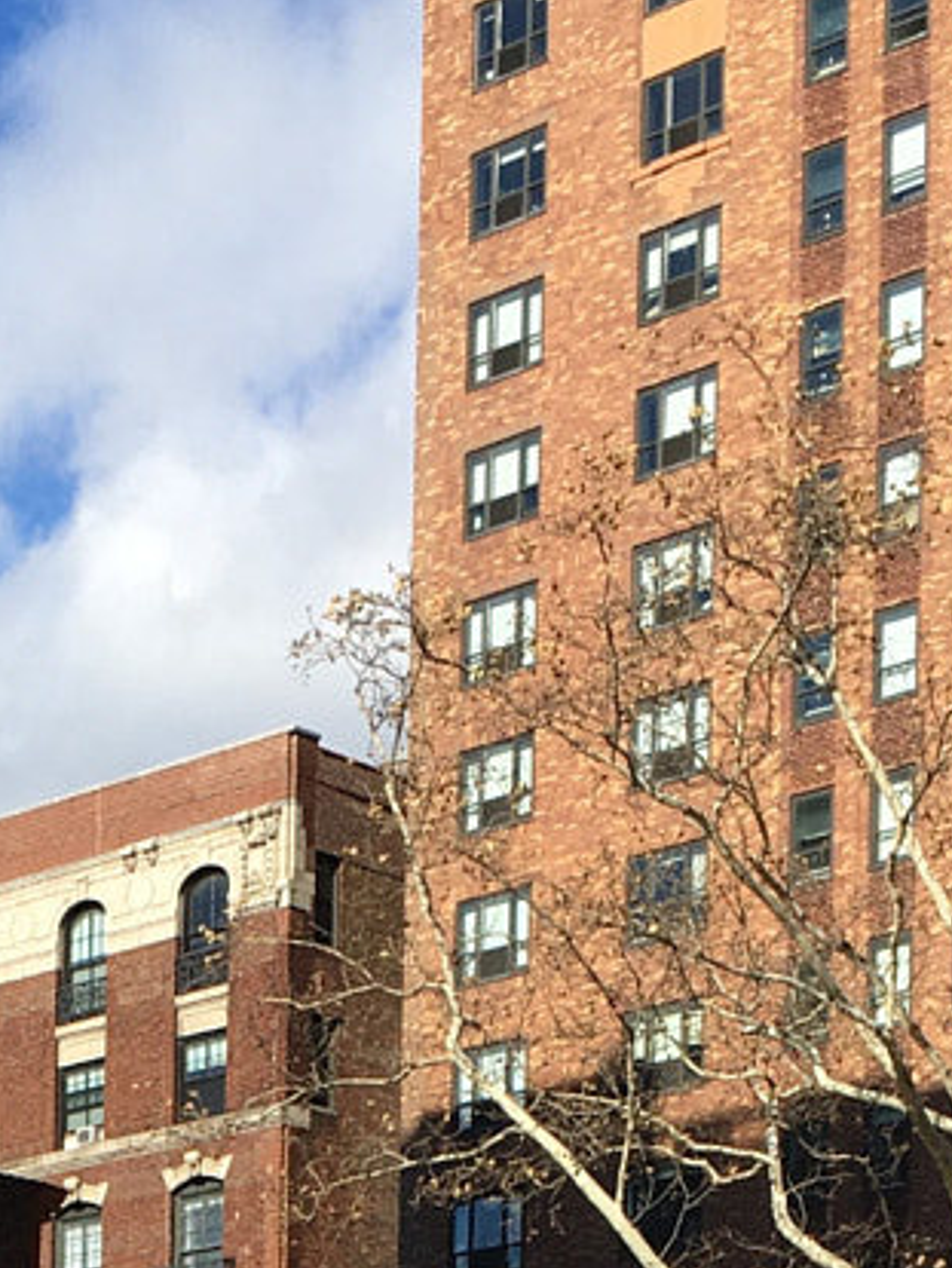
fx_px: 4103
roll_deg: -0.4
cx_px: -9
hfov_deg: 13.1
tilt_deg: +1.5
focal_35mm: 112
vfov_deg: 16.0
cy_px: 1957
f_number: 2.2
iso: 25
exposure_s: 1/1479
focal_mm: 4.15
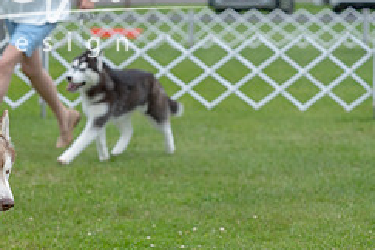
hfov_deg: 8.9
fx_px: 2385
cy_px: 90
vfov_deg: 6.0
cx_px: -63
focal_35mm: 229
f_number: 4.5
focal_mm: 96
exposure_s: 1/1000
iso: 400
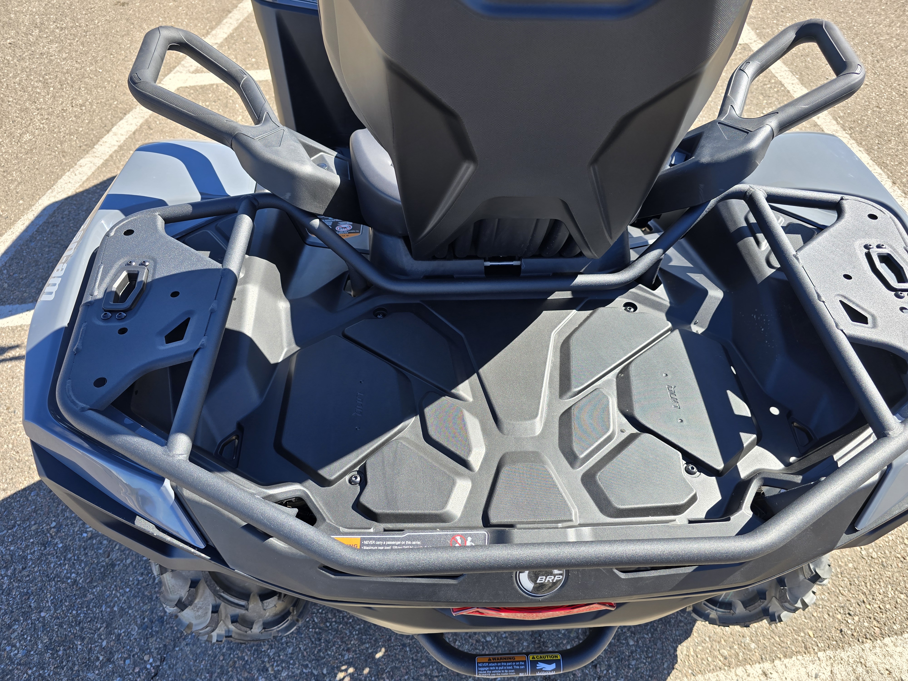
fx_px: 603
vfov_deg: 58.9
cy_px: 340
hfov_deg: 73.9
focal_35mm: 23
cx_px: 454
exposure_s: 1/183
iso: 12
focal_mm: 6.3
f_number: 1.7
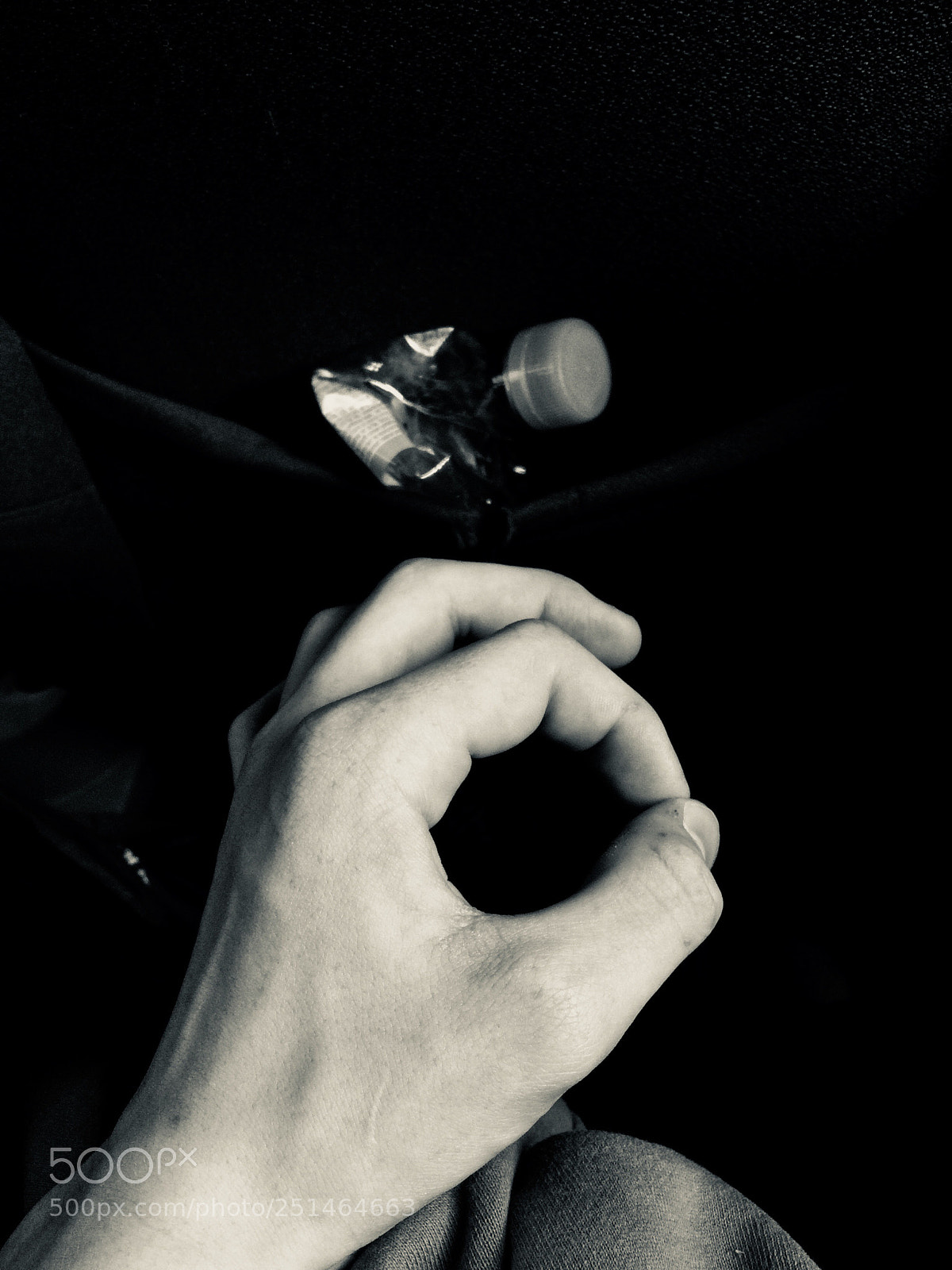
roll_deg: -2.4
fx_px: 1063
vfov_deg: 61.7
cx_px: 476
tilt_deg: -43.4
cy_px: 635
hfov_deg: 48.2
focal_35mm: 29
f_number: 2.2
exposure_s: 1/297
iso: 32
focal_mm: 4.15
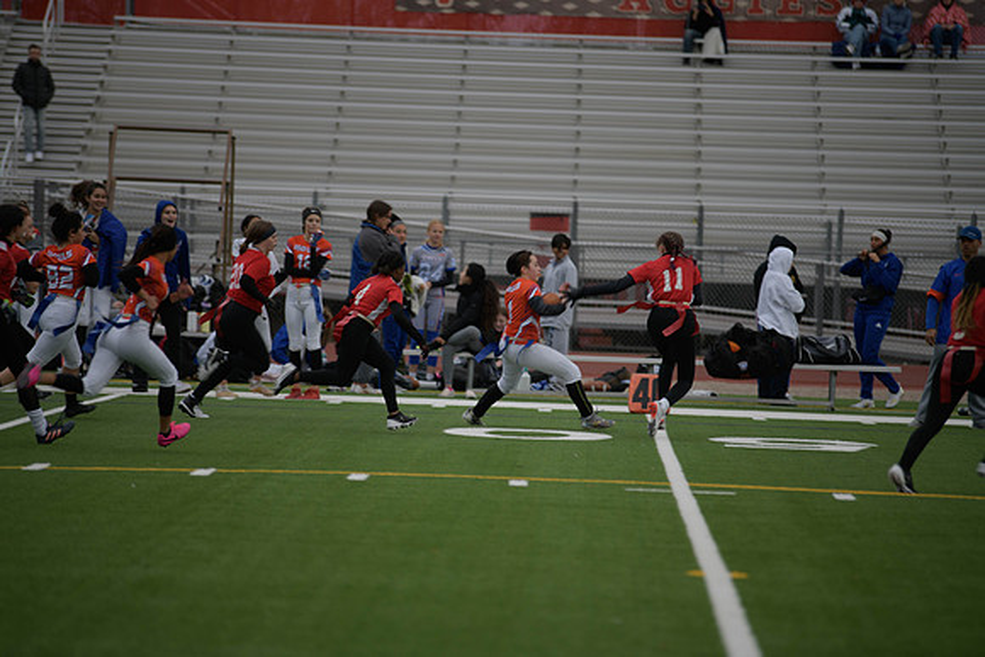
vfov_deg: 6.9
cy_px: 328
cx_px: 492
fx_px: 5473
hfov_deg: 10.3
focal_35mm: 200
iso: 125
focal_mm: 200
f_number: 2.8
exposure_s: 1/200
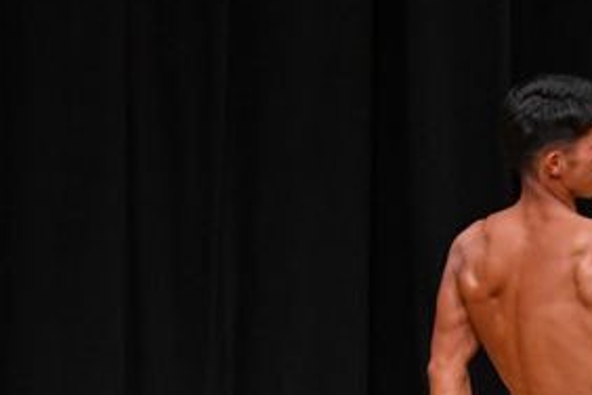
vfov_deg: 2.1
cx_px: 562
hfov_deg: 3.1
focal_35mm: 659
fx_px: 10836
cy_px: 445
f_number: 5.6
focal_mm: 160
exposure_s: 1/400
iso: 3200
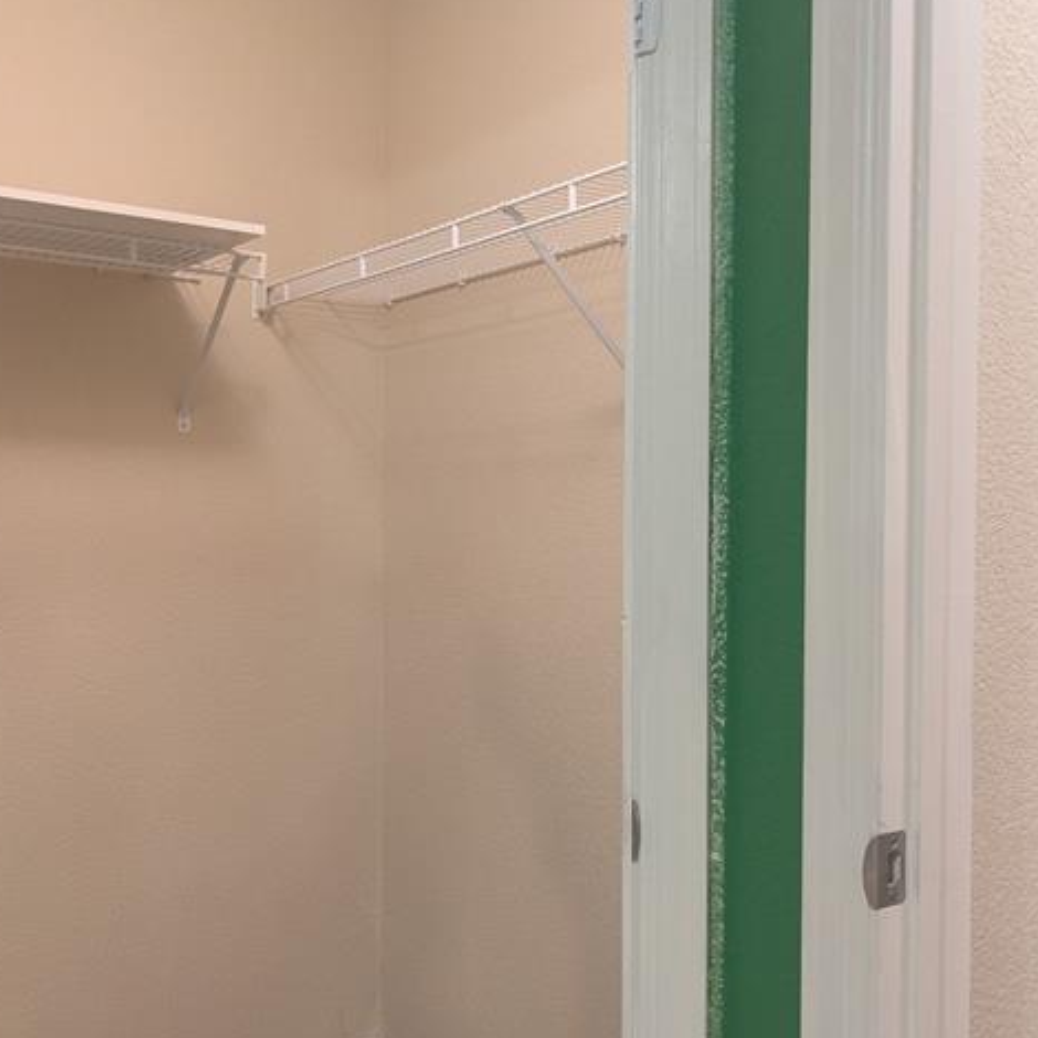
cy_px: 585
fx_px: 1323
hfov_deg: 42.8
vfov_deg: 42.8
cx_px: 462
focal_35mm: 39
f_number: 1.73
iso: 180
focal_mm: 4.38
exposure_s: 1/24
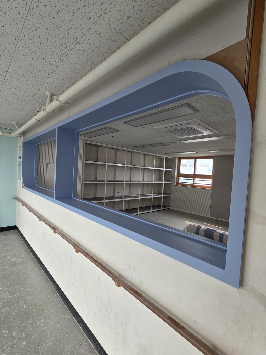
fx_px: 133
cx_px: 133
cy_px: 178
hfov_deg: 89.9
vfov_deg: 106.2
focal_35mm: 13
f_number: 2.2
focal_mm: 2.2
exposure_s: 1/120
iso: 100
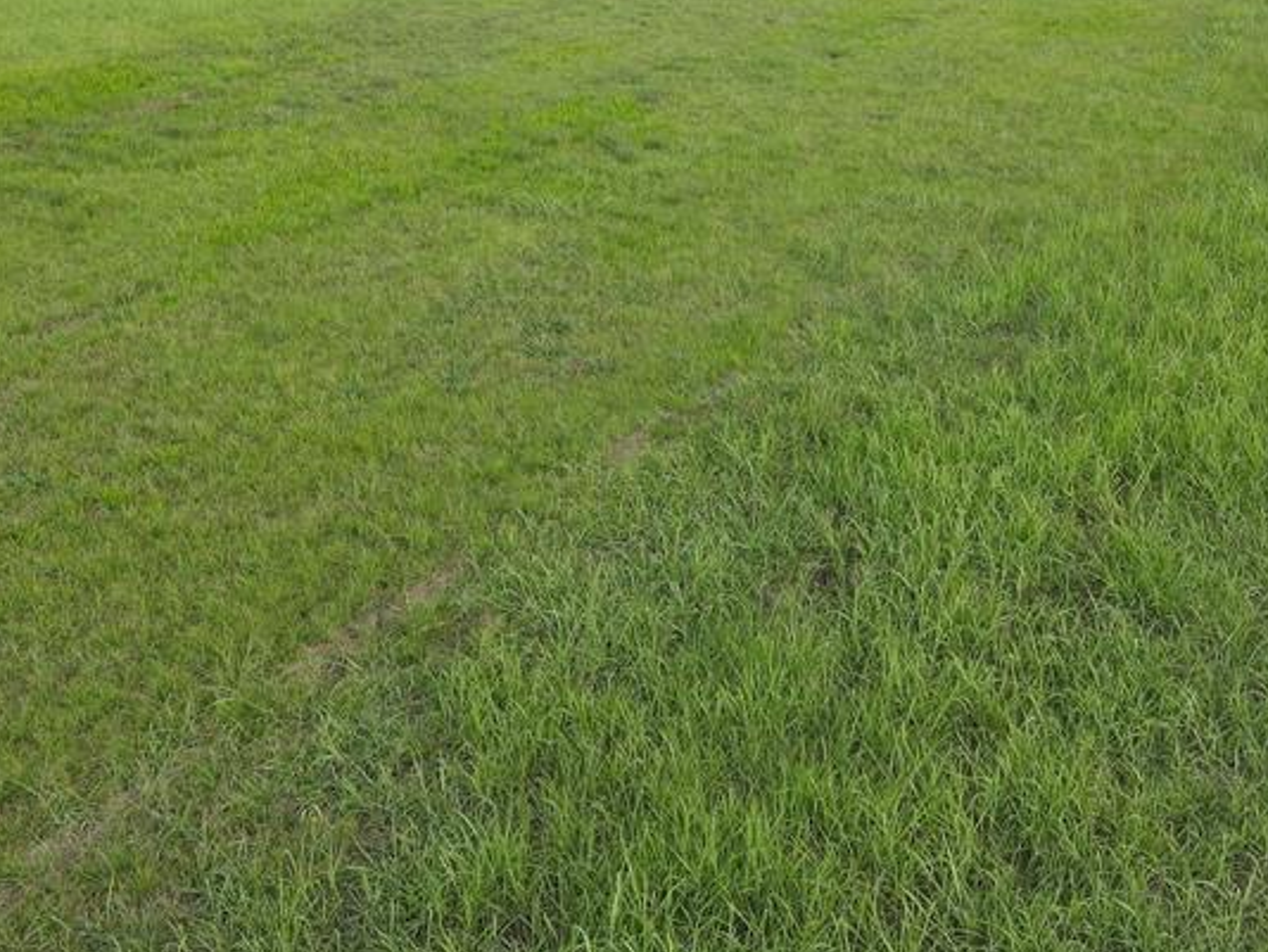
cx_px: 748
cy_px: 55
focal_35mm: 46
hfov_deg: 41.1
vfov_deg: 29.9
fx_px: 1686
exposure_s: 1/160
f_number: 2.8
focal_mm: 4.5
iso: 100
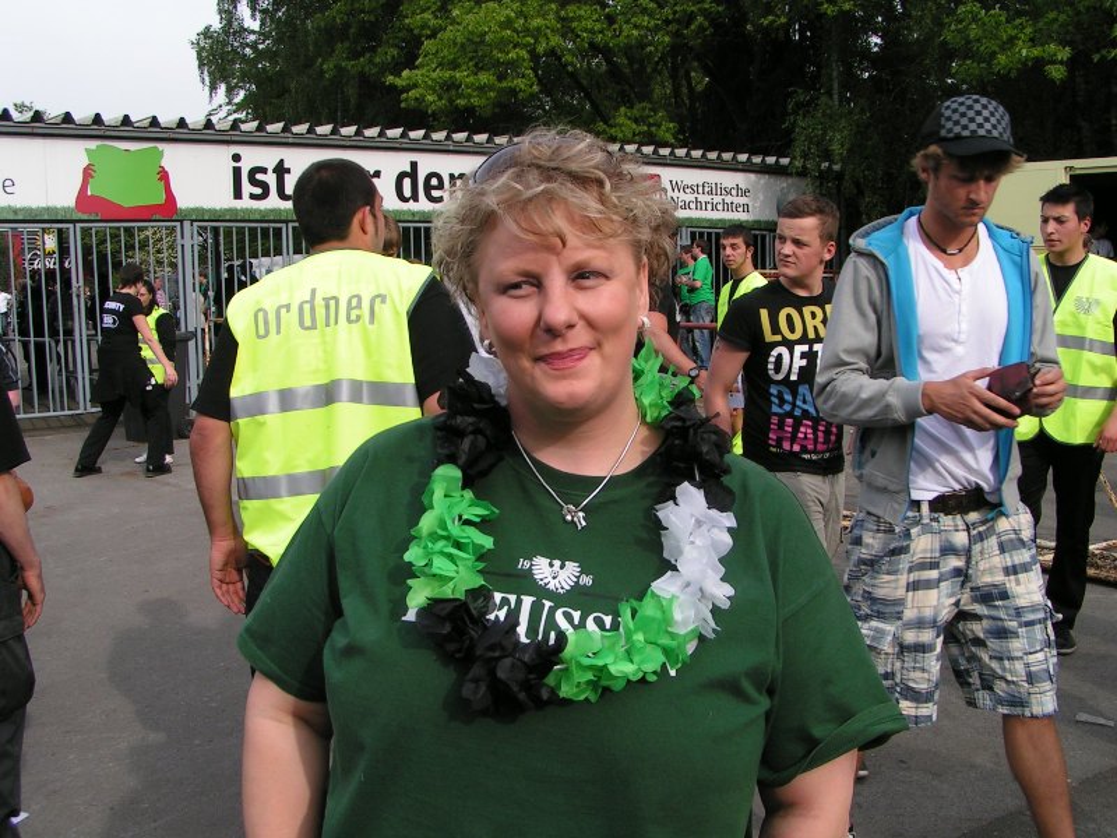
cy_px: 419
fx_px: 1226
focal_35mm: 38
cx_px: 558
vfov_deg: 37.7
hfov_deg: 49.0
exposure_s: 1/200
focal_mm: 5.8
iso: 50
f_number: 5.6
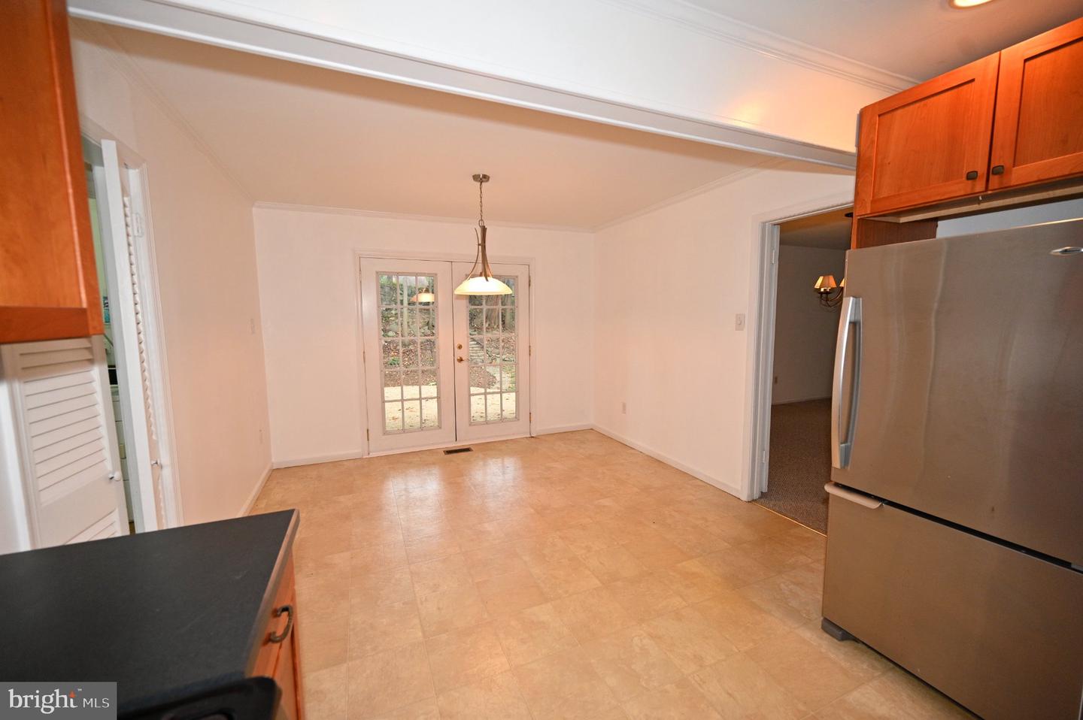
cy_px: 360
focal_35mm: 14
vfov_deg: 81.1
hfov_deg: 104.3
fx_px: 421
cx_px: 542
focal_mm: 14
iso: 1000
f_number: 4
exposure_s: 1/125
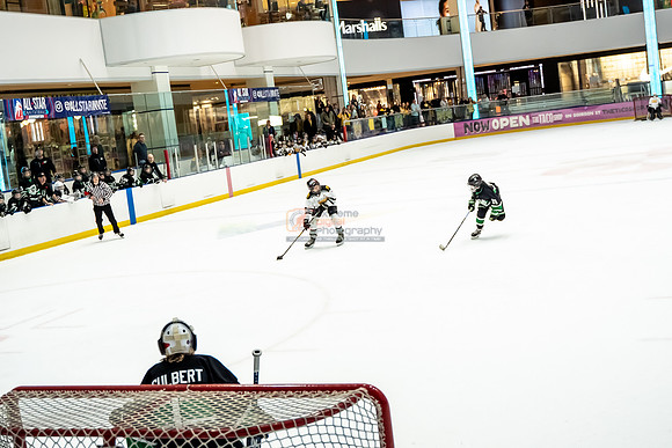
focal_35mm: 49
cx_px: 336
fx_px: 915
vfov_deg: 27.5
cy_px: 224
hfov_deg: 40.3
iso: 2500
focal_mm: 33
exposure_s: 1/1000
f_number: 2.8
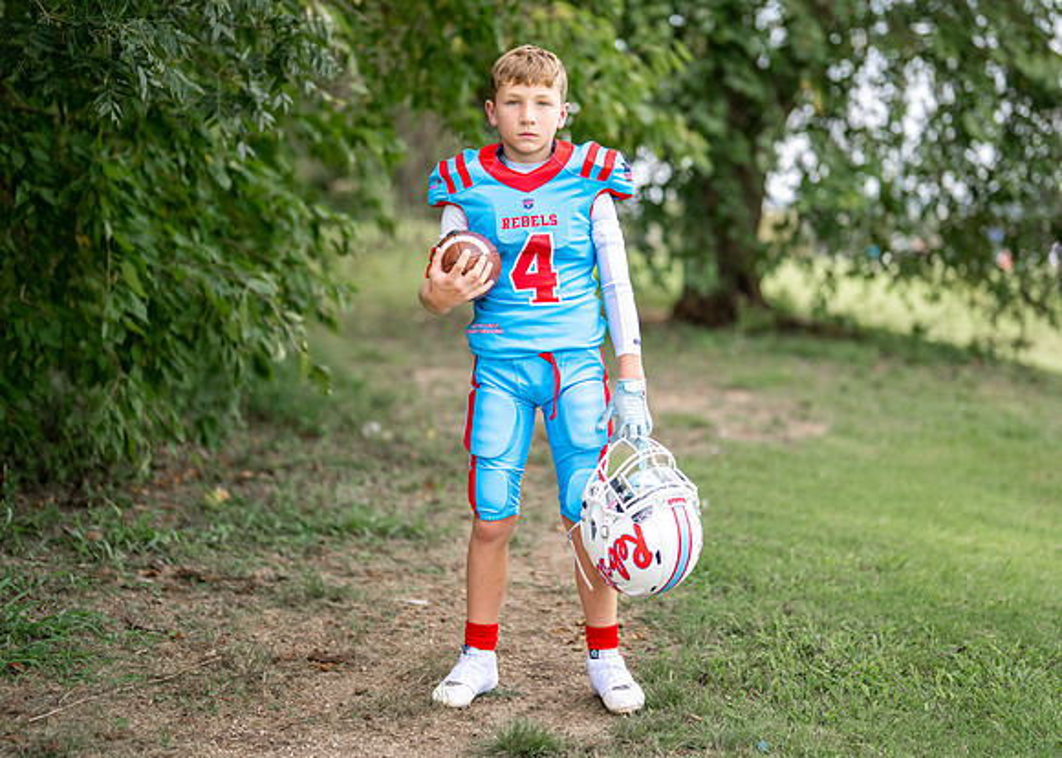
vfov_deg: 21.8
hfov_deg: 30.2
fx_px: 1968
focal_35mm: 65
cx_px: 589
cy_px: 330
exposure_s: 1/2500
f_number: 1.2
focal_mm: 50
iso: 100
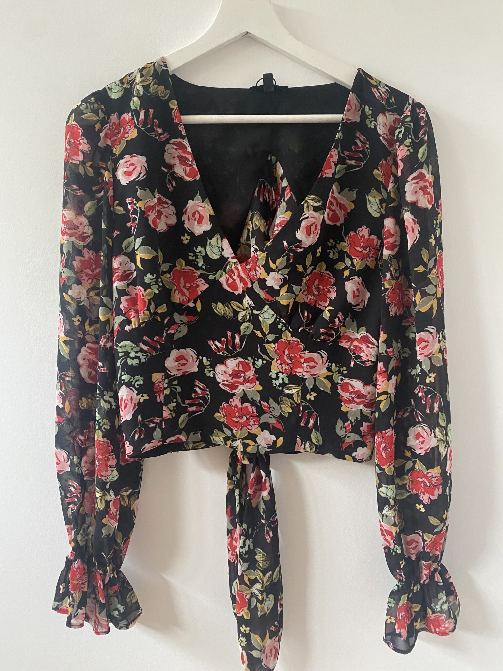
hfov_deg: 53.1
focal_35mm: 26
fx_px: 504
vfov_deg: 67.3
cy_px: 336
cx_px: 252
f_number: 1.8
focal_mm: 4.25
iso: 400
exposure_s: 1/60
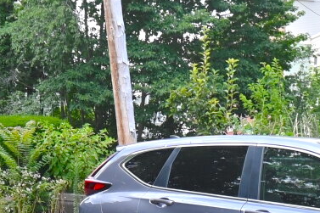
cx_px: 81
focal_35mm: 76
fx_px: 675
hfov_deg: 26.3
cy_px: 282
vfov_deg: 16.8
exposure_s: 1/250
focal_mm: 14
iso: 100
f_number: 5.6
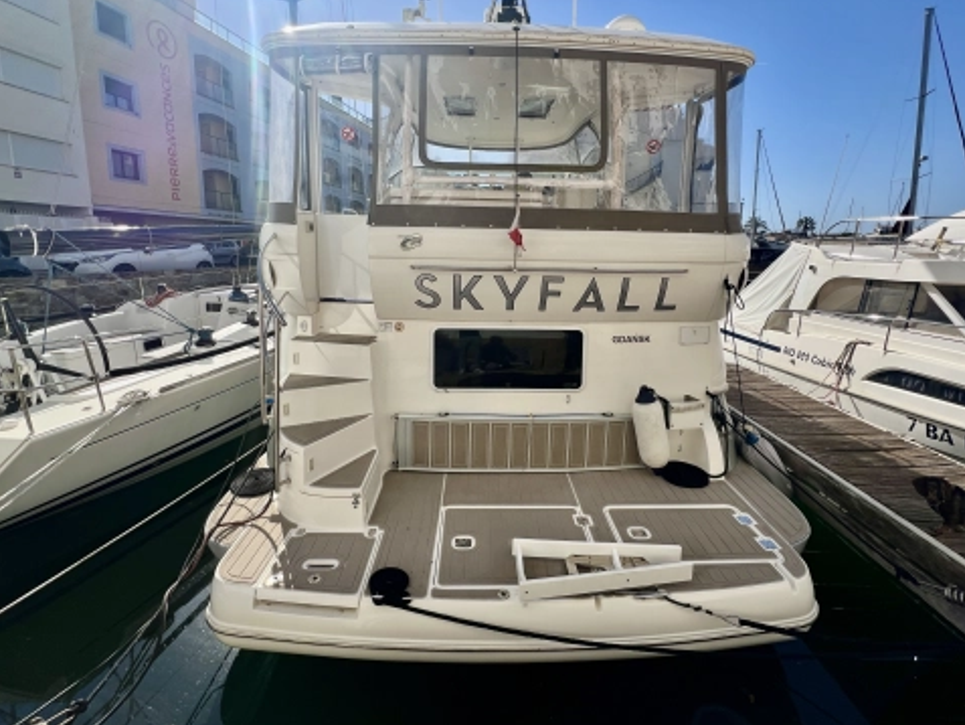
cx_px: 490
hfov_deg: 98.2
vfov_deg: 81.4
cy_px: 315
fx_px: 418
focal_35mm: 15
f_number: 1.8
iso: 32
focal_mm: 1.57
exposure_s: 1/2053
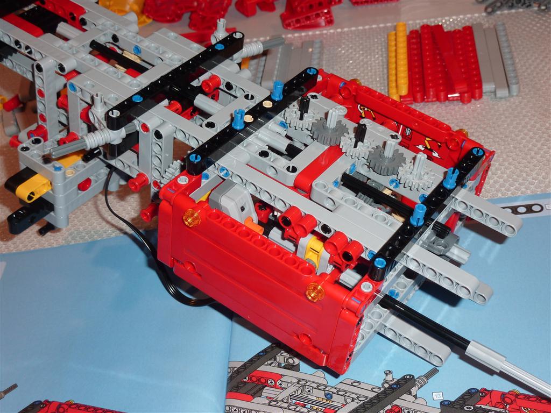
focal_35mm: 52
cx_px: 276
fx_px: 828
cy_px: 206
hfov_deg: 36.8
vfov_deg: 28.0
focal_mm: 8.5
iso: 100
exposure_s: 1/30
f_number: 3.8
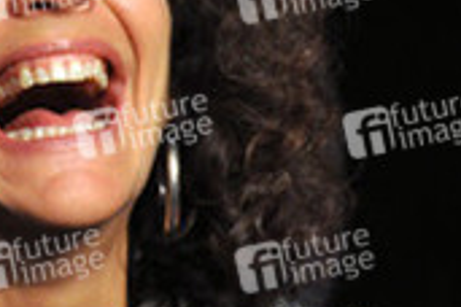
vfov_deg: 1.2
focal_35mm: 1184
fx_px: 15161
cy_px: 59
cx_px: 70
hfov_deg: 1.7
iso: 2000
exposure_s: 1/160
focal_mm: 300
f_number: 5.6
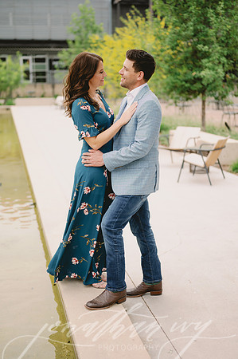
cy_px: 180
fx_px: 497
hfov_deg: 26.9
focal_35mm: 50
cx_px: 119
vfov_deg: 39.6
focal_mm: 50
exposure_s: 1/640
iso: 100
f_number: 2
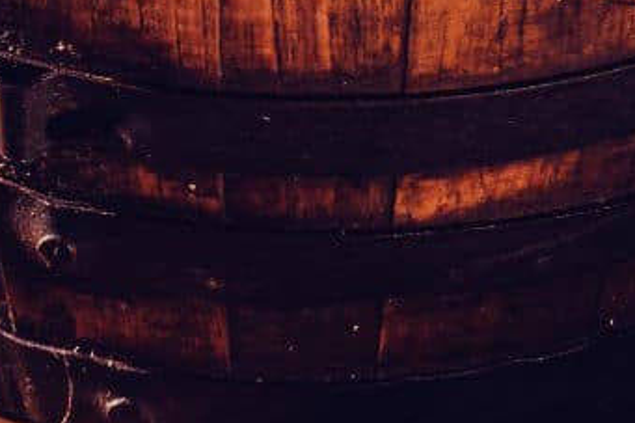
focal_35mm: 545
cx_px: -445
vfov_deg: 2.5
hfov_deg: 3.8
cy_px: 157
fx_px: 9608
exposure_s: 4
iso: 100
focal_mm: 155
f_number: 13
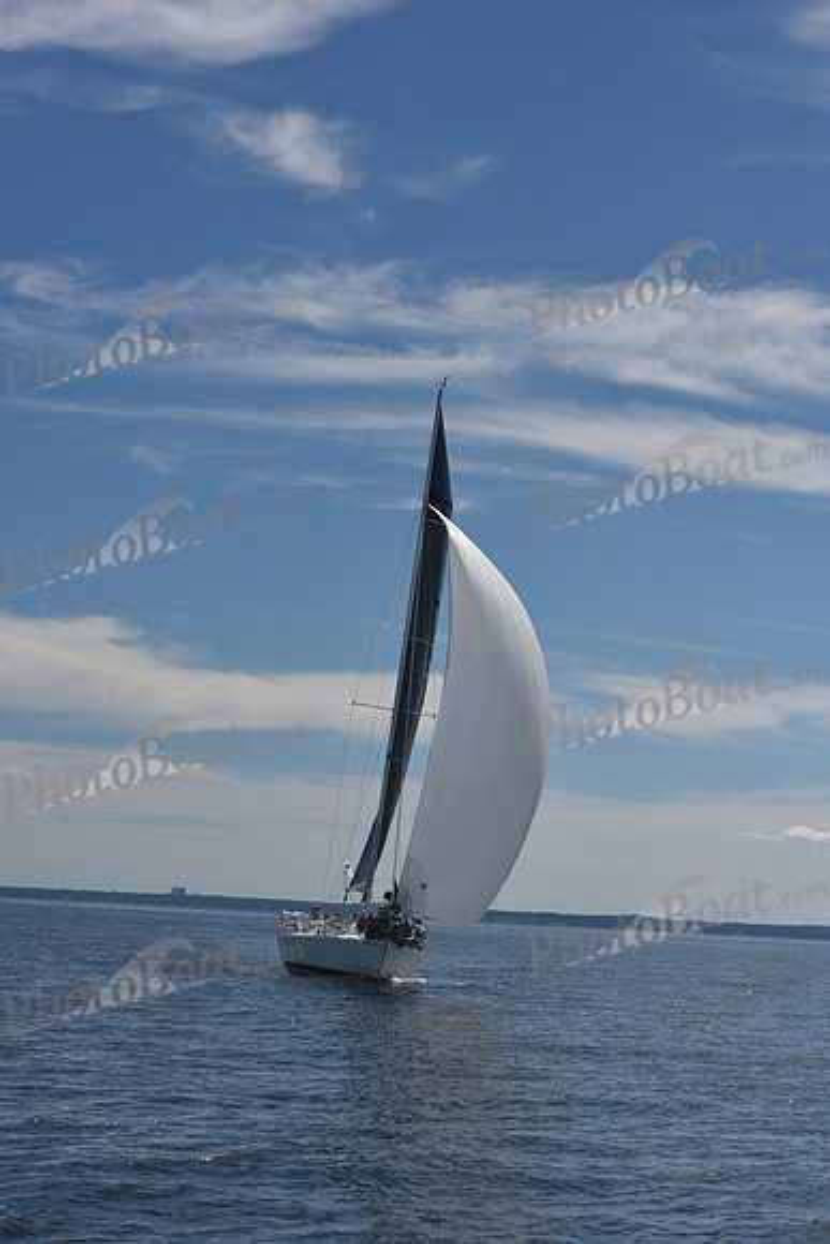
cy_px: 622
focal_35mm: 75
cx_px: 415
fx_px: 2592
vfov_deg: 27.0
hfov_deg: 18.2
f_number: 9
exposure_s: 1/500
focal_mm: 75
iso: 200
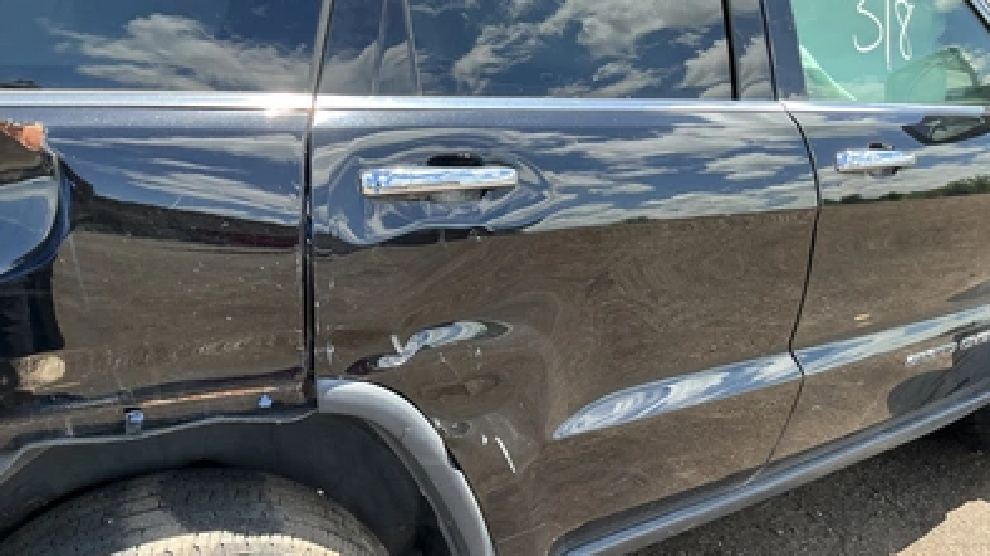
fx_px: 813
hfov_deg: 62.7
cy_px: 320
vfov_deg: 37.6
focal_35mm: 31
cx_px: 495
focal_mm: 3
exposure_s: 1/260
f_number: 1.8
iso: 25
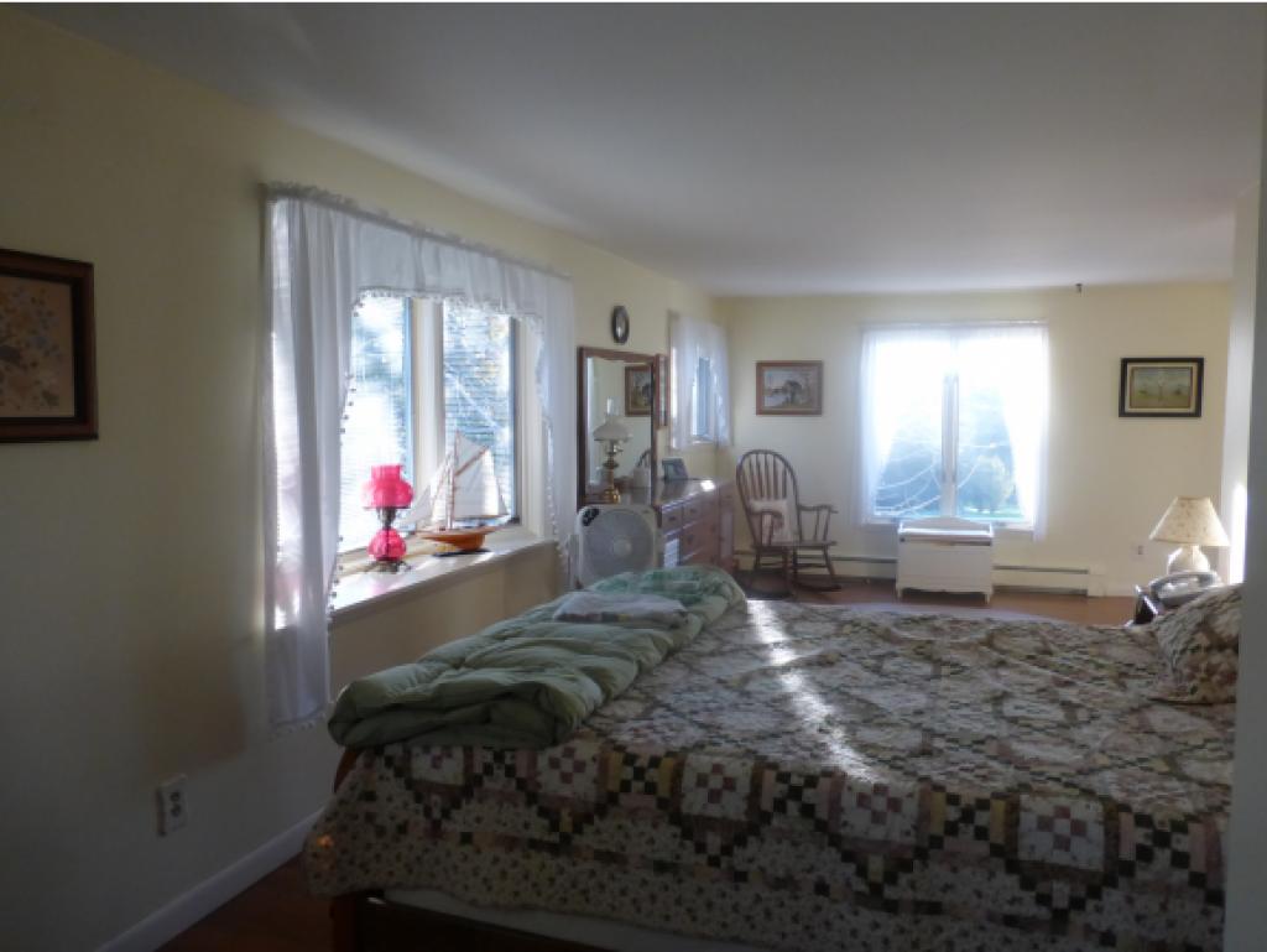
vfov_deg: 54.9
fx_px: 915
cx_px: 634
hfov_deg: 69.4
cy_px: 476
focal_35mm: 25
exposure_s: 1/60
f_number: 3.3
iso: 250
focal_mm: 4.3
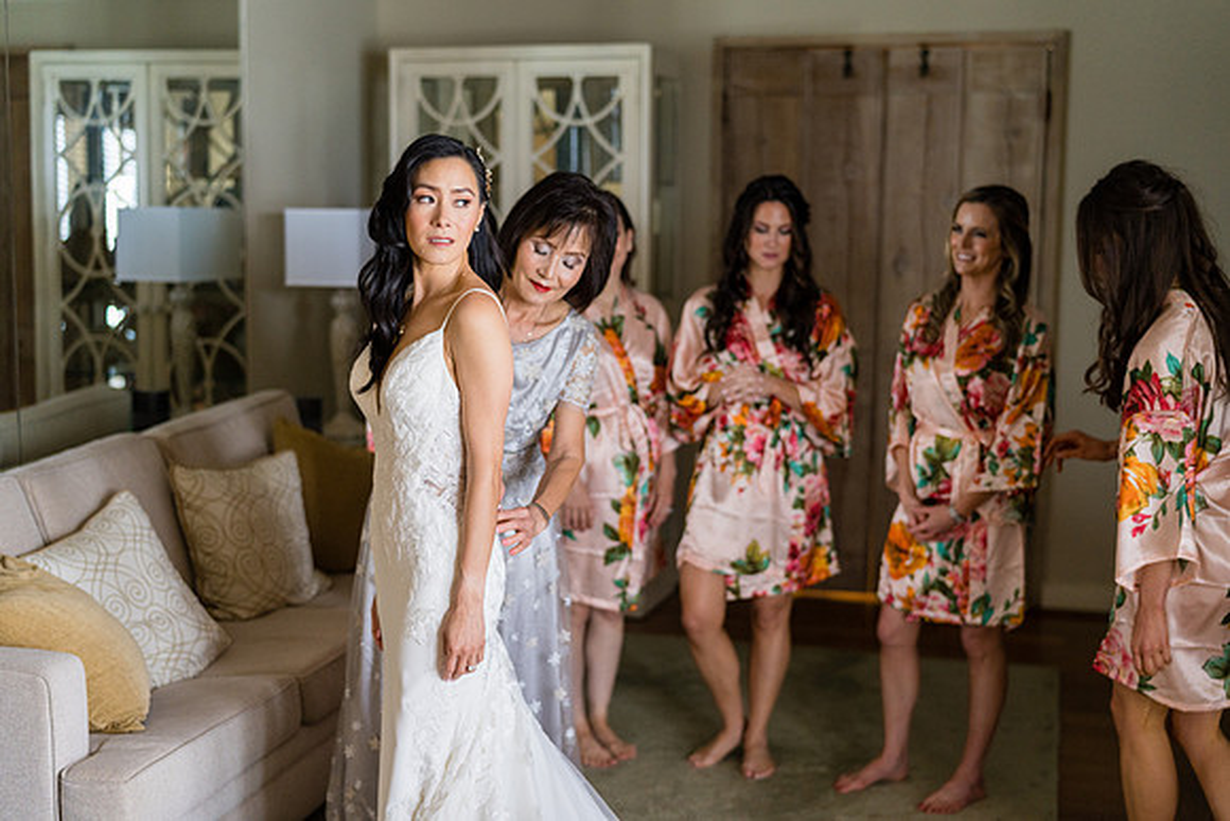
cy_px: 410
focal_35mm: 50
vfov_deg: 27.0
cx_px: 615
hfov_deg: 39.6
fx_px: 1709
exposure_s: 1/320
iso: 1250
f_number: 1.8
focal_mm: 50
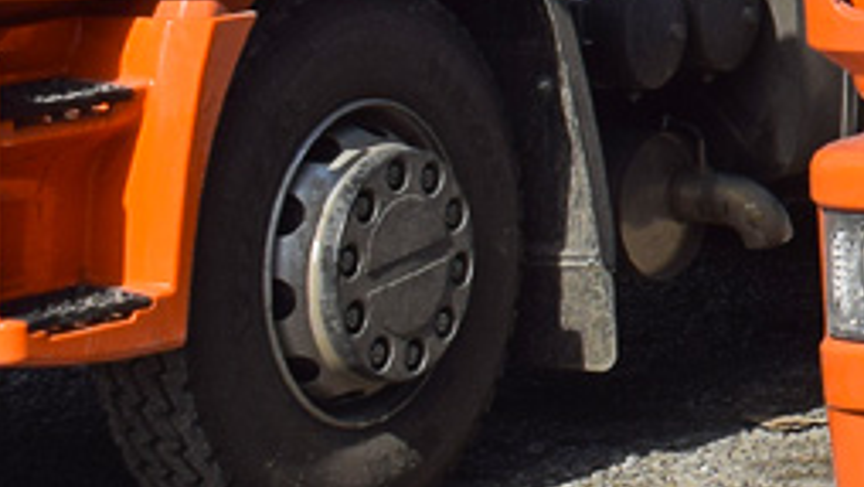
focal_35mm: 185
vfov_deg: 6.4
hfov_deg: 10.3
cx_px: 1942
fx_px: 4250
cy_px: -460
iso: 200
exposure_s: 1/1000
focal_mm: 25
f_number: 7.1
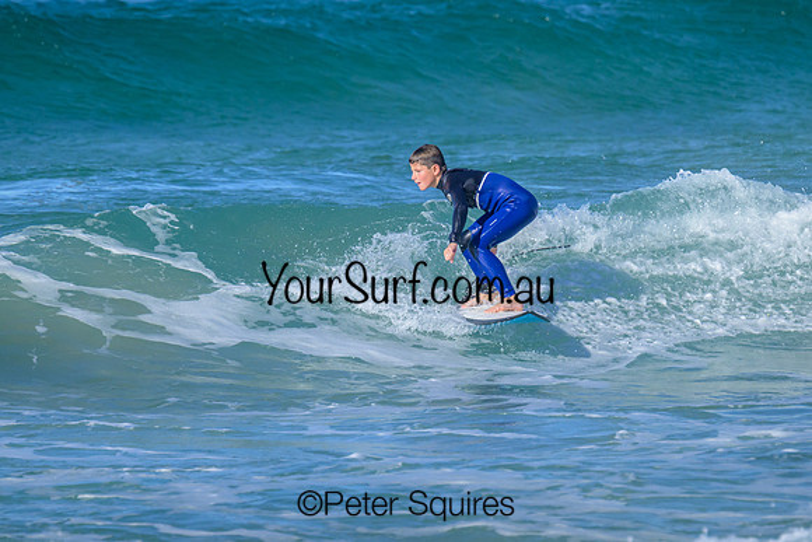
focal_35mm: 908
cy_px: 260
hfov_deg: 2.3
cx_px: 439
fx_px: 20474
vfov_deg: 1.5
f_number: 11
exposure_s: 1/2000
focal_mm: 660
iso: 1000
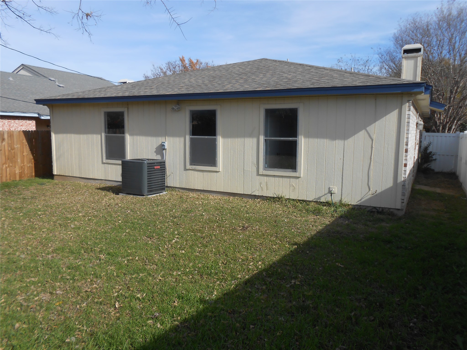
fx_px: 351
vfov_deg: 53.1
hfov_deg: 67.3
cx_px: 234
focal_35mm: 26
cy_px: 175
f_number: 3.5
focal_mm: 4.6
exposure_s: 1/800
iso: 80
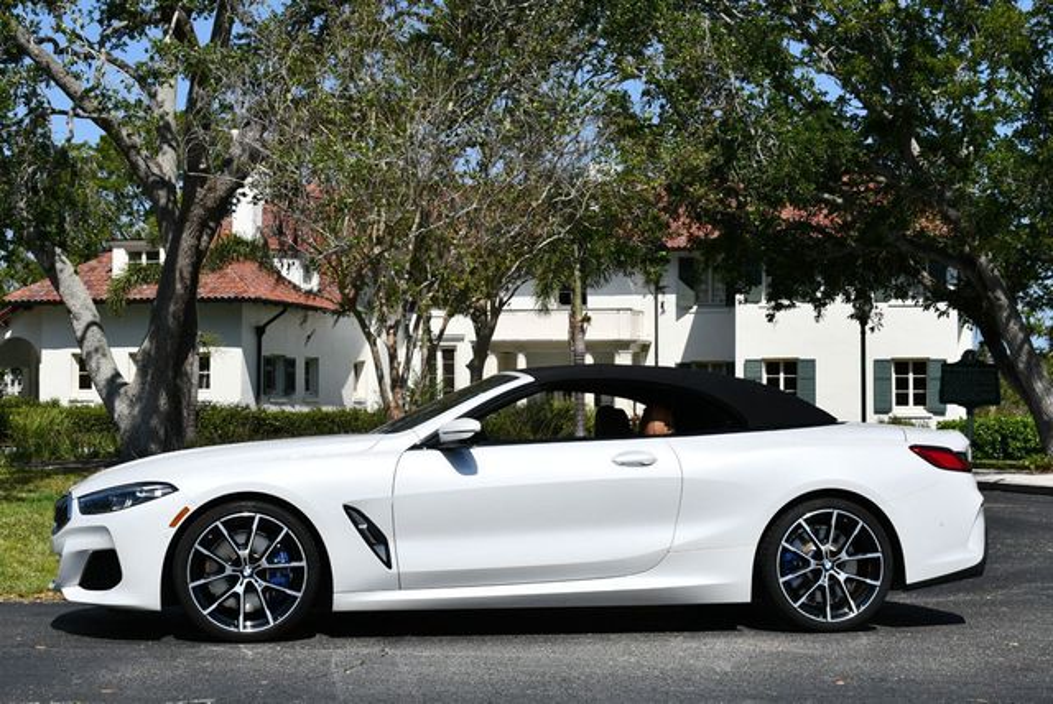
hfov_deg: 32.4
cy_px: 352
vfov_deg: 22.0
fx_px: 1815
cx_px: 526
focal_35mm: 62
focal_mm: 31
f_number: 10
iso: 100
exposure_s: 1/400
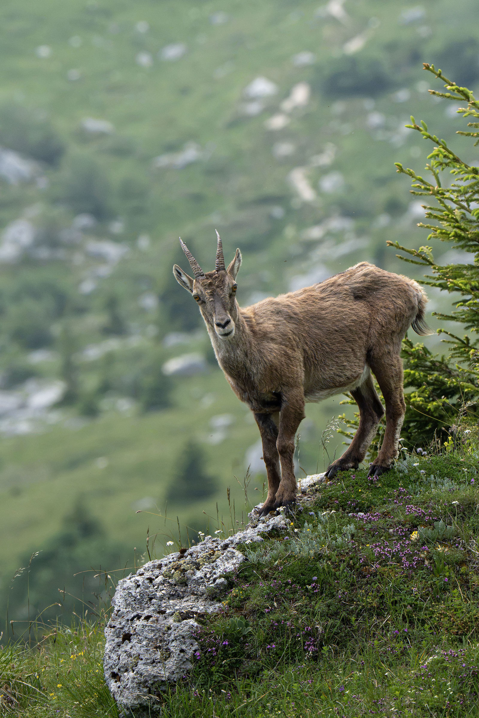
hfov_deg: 2.0
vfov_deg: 3.0
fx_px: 13531
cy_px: 359
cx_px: 240
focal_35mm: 678
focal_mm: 452
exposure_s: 1/2500
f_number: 11
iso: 6400
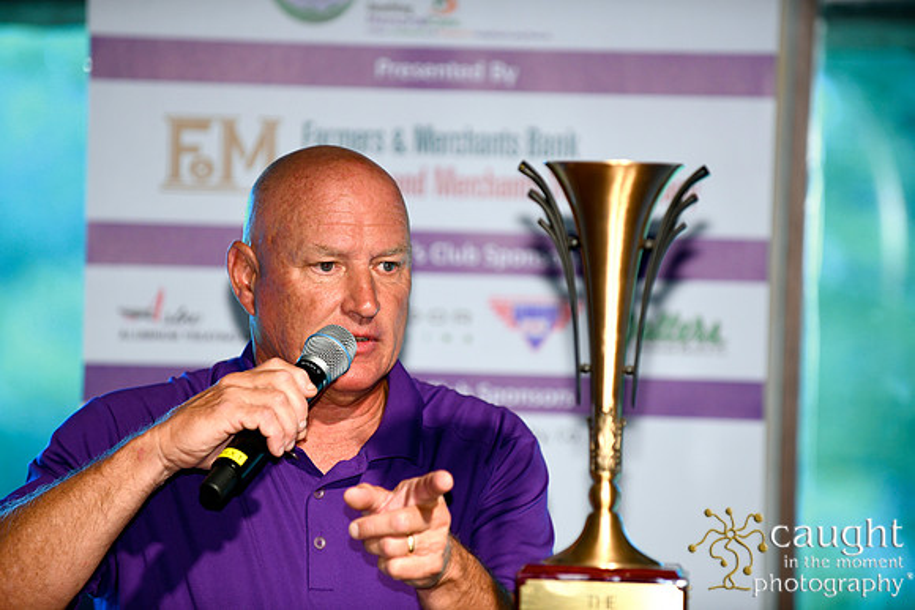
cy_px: 305
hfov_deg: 10.8
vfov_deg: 7.2
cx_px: 458
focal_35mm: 190
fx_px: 4830
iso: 640
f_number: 3.5
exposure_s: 1/200
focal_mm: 190
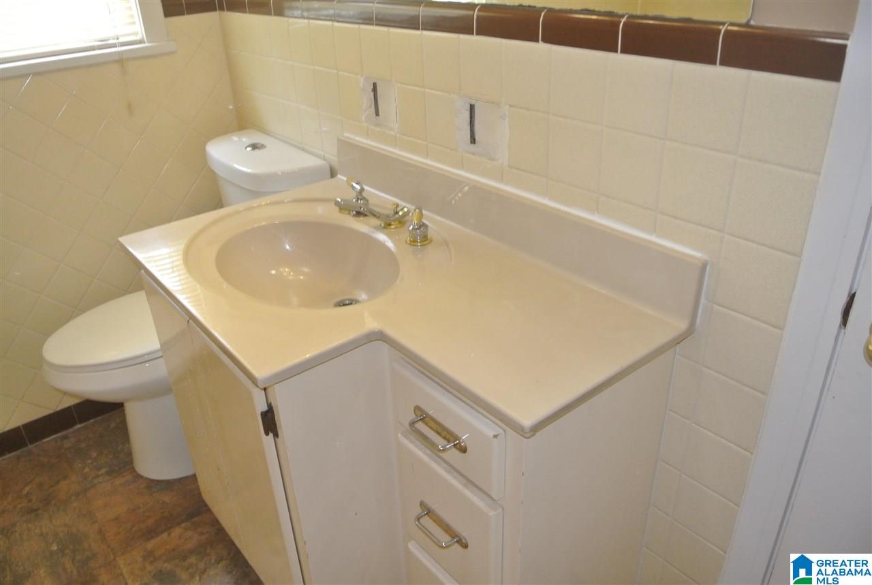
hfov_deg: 67.3
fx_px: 655
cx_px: 436
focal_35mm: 27
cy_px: 292
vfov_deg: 48.1
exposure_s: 1/60
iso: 640
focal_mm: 10
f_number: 3.5
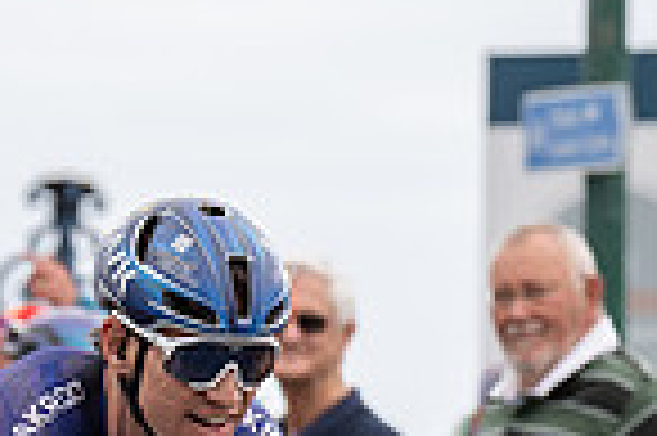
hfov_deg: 4.3
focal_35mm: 485
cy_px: 196
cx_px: 243
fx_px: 8841
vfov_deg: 2.8
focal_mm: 122
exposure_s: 1/1000
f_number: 3.5
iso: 320
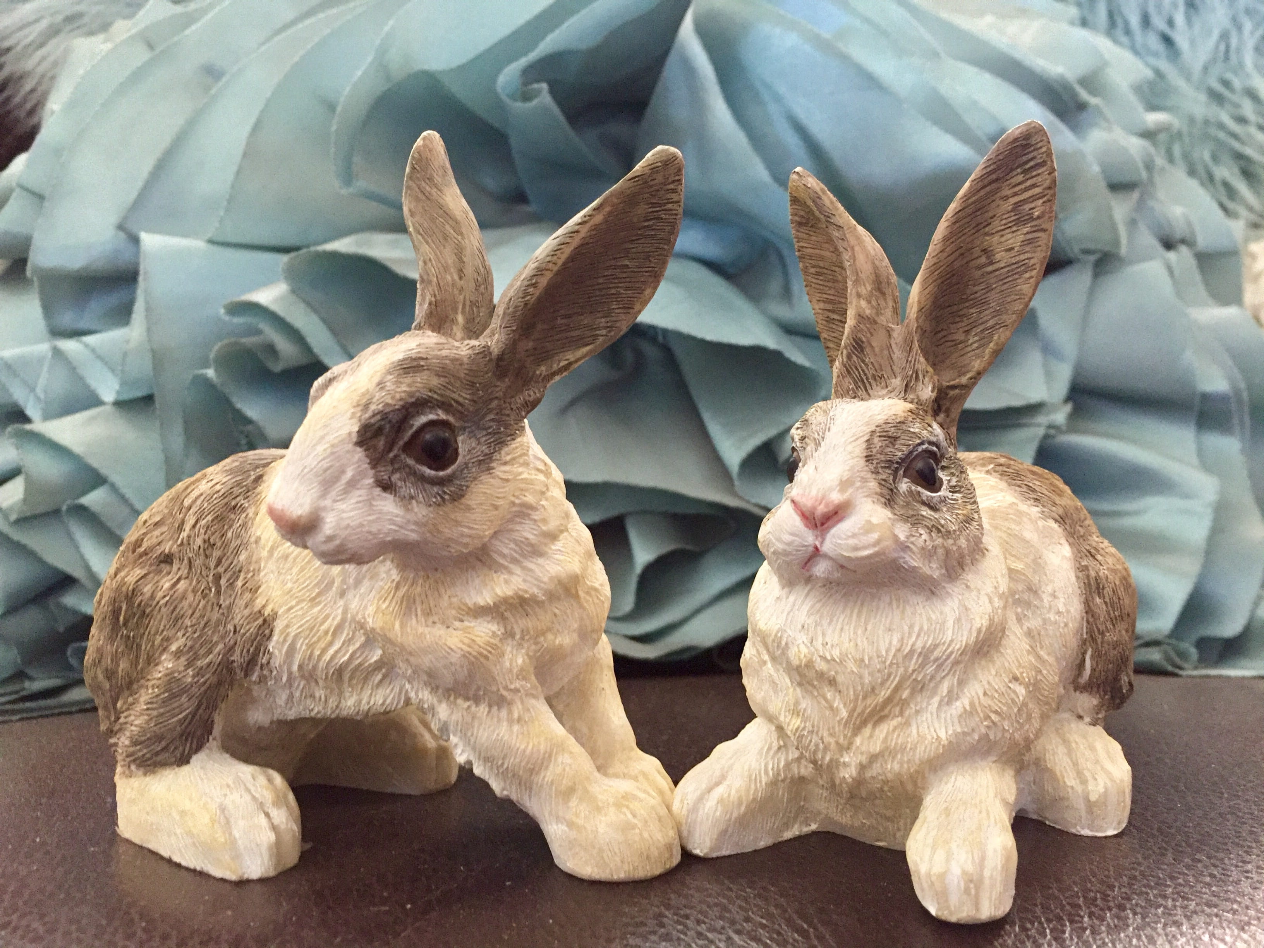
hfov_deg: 61.7
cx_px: 632
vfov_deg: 48.2
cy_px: 474
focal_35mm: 29
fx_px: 1059
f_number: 2.2
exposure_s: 1/15
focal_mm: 4.15
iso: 400
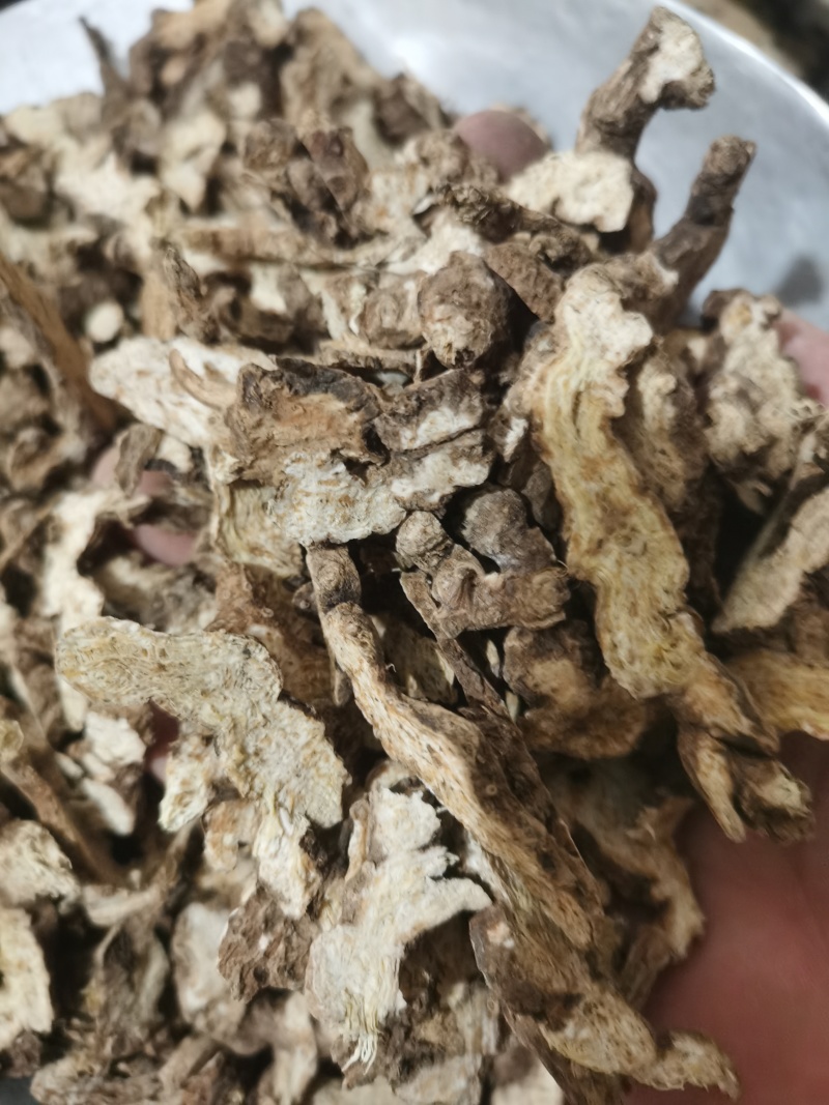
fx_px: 862
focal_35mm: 27
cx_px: 414
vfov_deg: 65.3
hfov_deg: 51.3
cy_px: 552
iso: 500
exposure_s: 1/25.7
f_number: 1.8
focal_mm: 5.58
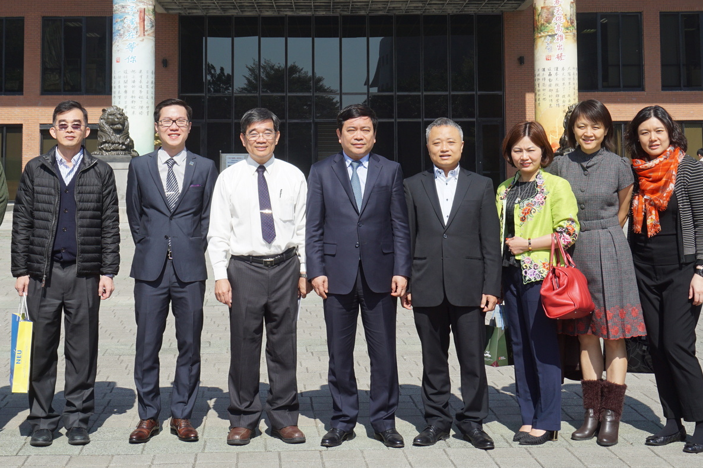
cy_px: 97
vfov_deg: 22.0
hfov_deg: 32.9
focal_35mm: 61
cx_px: 309
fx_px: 1187
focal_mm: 25
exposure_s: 1/200
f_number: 9
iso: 100
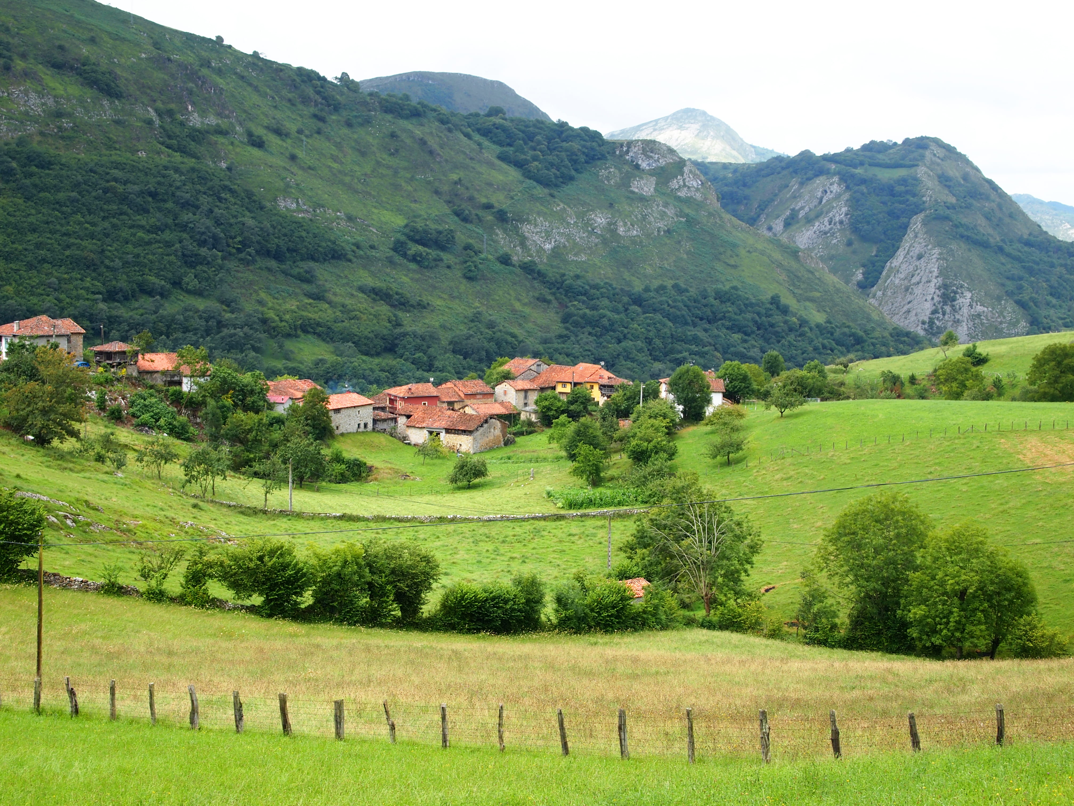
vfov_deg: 26.1
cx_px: 537
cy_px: 403
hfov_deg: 34.3
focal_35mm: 56
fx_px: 1737
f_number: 7.1
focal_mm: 28
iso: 200
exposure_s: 1/160
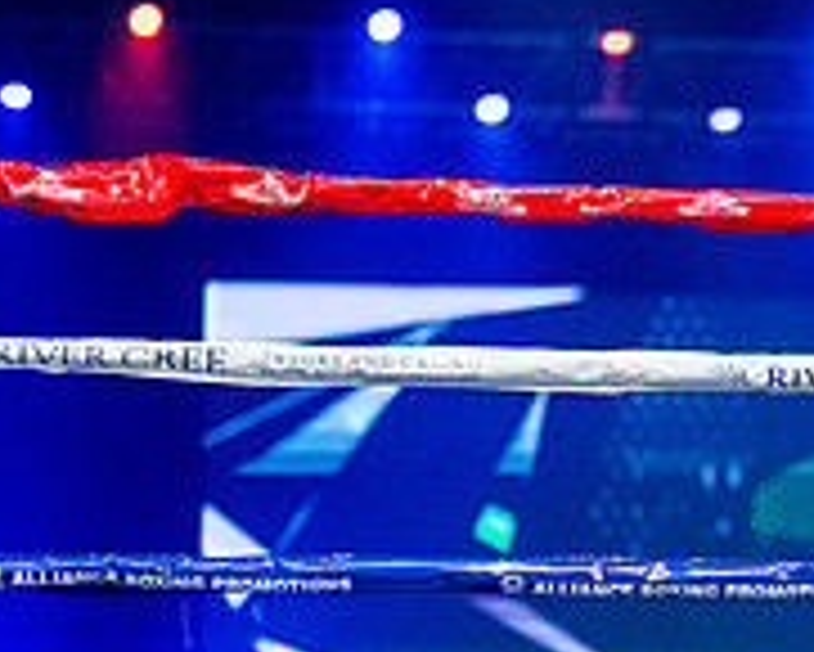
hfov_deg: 10.3
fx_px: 4339
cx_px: 1252
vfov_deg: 8.6
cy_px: 475
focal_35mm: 180
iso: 6400
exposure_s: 1/1600
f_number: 1.4
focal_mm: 50
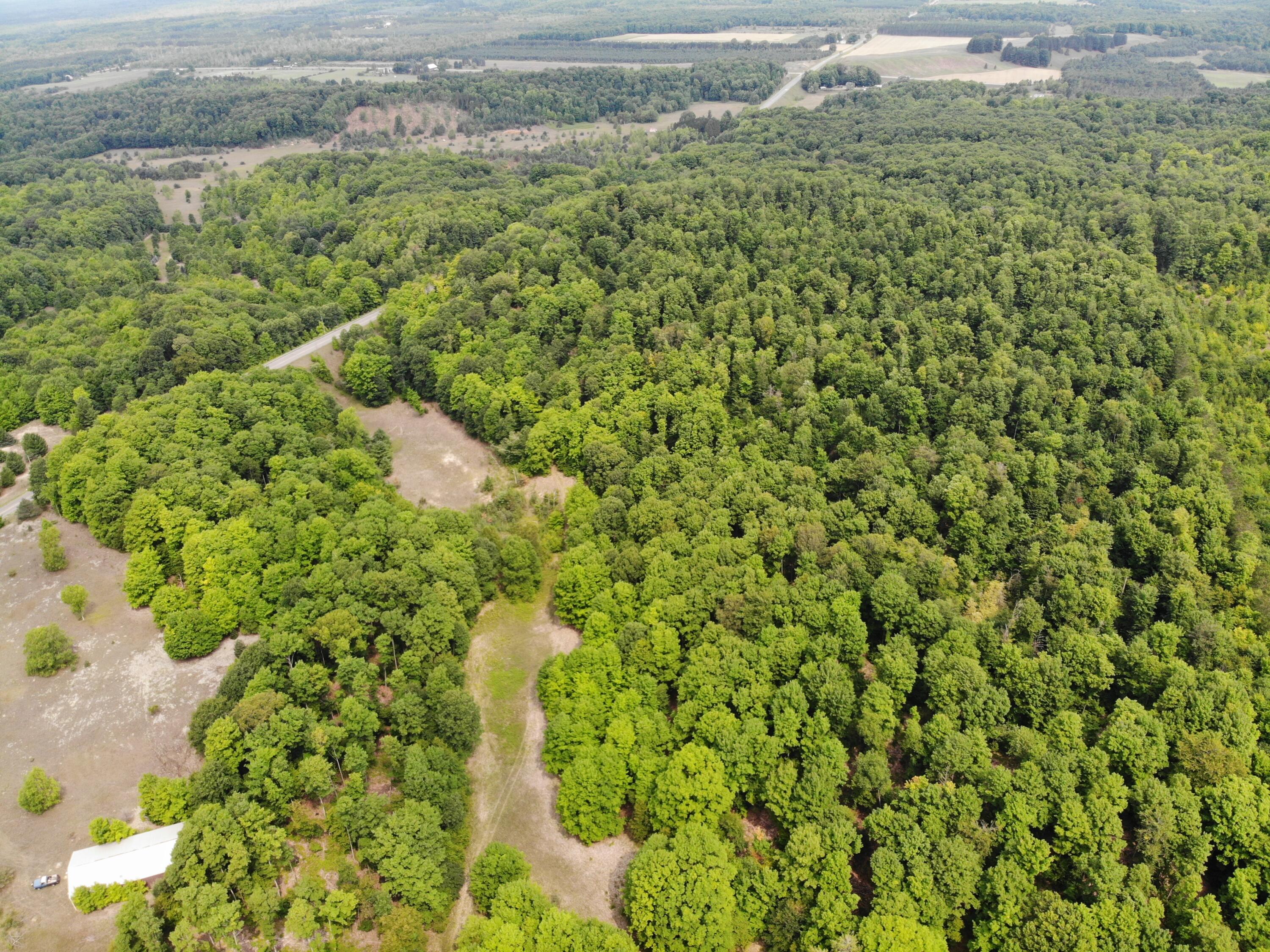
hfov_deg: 71.6
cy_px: 476
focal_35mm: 24
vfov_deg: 56.8
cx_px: 635
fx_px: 880
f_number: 2.8
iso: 100
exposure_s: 1/303
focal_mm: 4.5
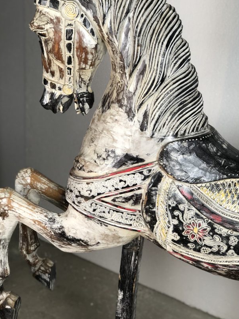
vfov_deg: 29.3
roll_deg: +2.1
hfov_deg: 22.2
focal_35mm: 66
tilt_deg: -19.7
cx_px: 117
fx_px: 608
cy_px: 134
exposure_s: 1/50
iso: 64
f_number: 2.4
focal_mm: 6
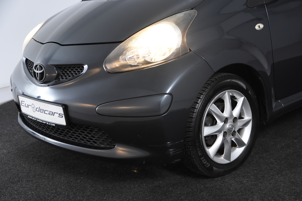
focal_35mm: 51
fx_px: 428
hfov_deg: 38.9
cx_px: 151
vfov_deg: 26.5
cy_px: 100
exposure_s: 1/100
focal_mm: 34
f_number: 5
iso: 1600
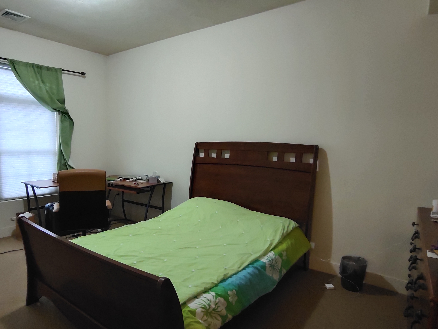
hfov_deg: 75.8
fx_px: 278
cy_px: 177
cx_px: 183
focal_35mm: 22
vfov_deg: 61.0
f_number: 2.2
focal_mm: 2.15
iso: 146
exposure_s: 1/120
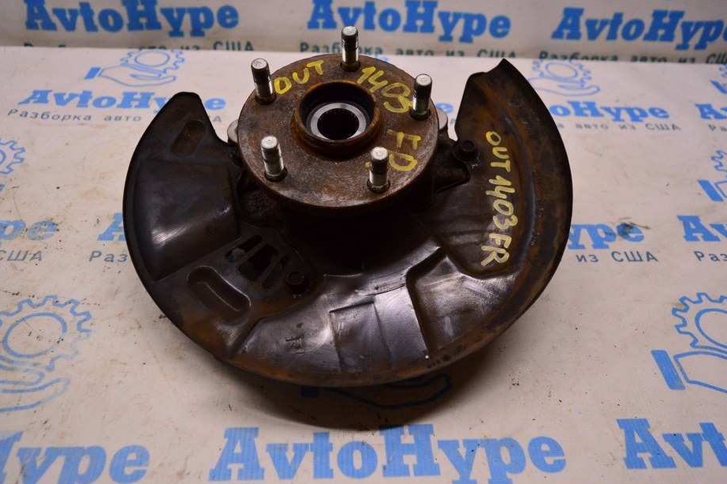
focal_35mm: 30
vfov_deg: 43.5
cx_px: 355
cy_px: 244
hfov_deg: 62.0
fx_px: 605
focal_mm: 18
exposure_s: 1/400
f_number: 4
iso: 1600
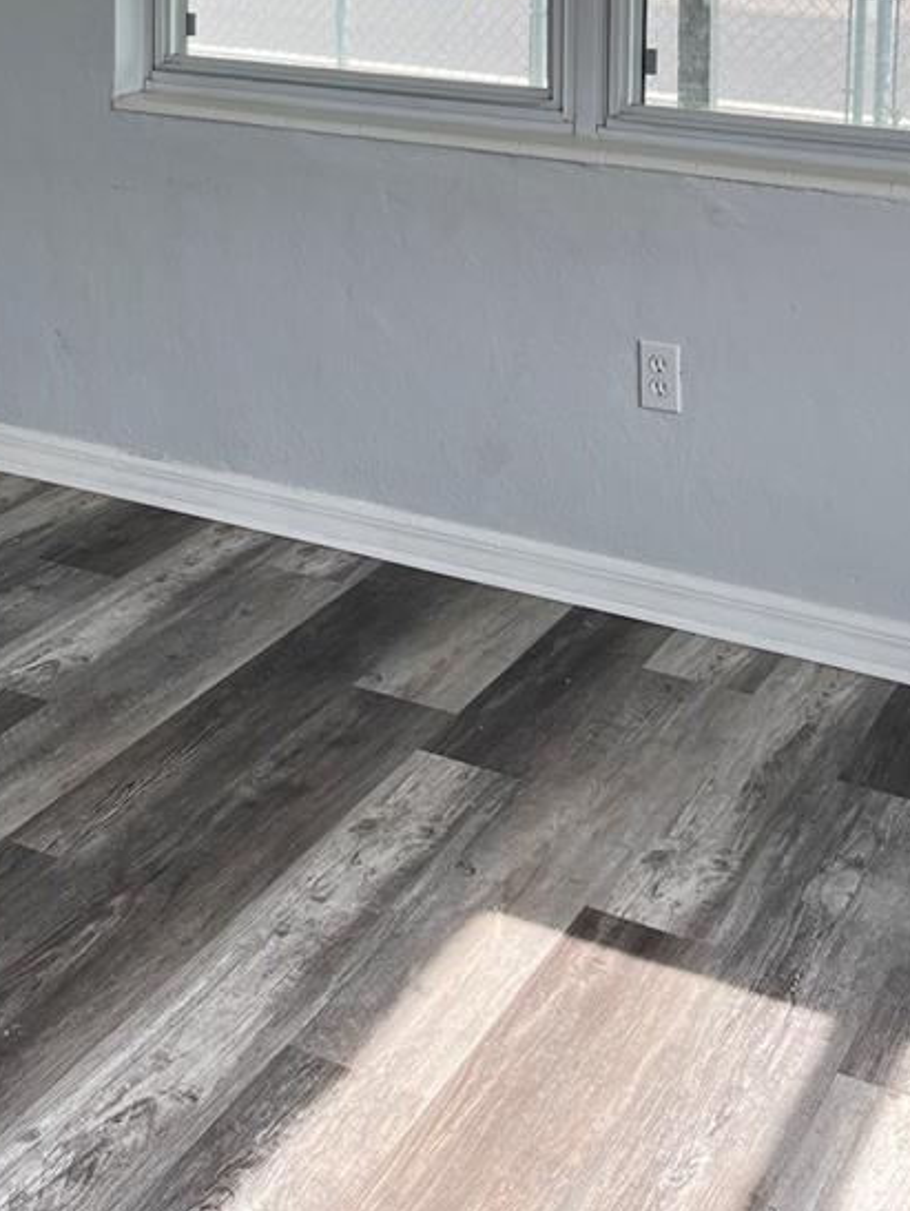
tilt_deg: -4.9
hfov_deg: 25.6
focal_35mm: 57
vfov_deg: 30.4
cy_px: -106
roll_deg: -1.8
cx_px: 363
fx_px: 1996
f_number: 1.6
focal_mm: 5.1
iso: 50
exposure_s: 1/577
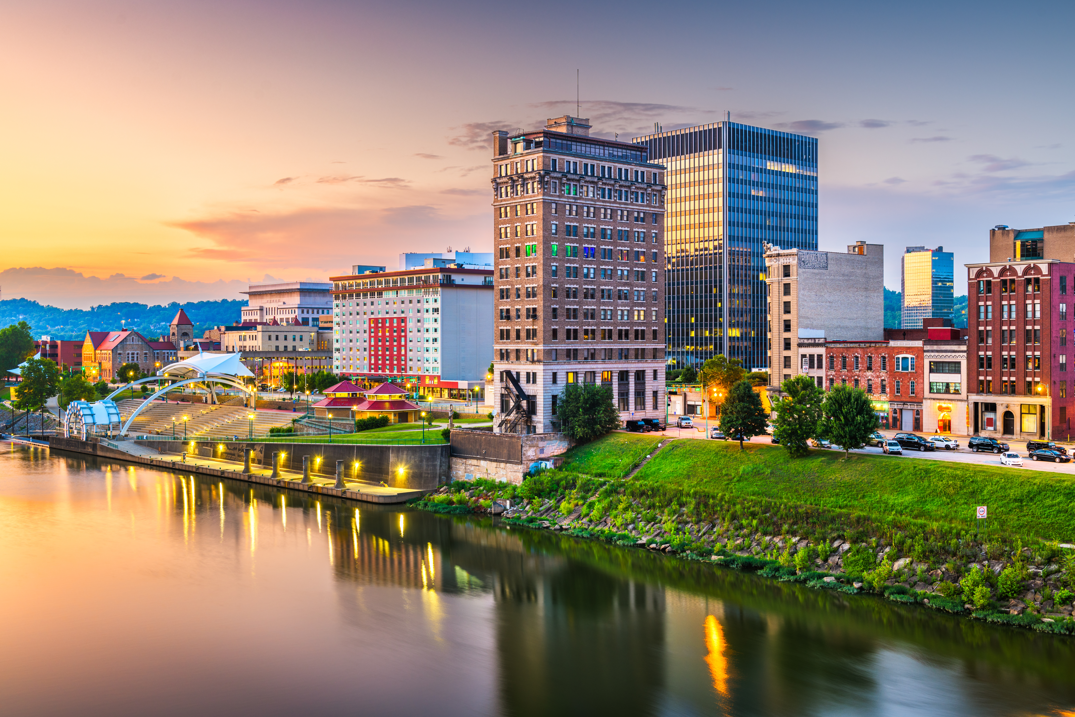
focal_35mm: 38
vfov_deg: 35.1
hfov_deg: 50.7
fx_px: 1135
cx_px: 538
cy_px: 358
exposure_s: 25
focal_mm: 38
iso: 64
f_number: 8
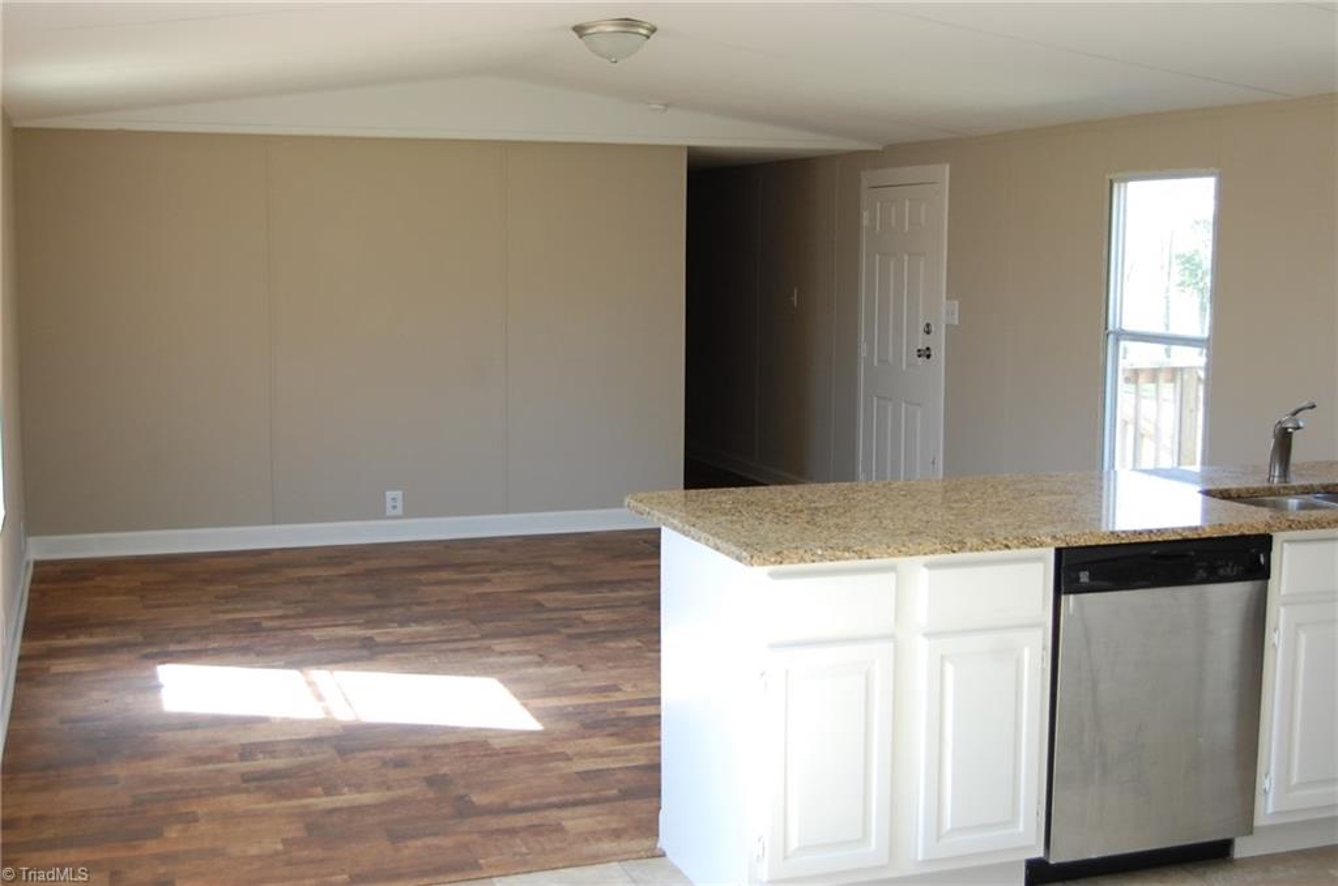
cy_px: 443
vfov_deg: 29.7
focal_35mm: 45
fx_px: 1669
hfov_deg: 43.7
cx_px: 669
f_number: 4.5
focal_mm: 30
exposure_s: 1/80
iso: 400
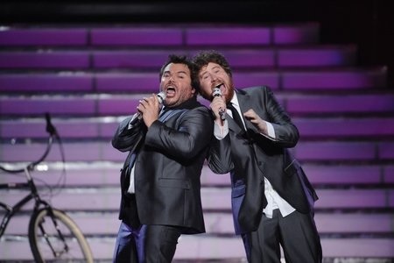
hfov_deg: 5.2
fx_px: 4377
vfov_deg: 3.4
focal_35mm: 400
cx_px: 197
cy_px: 132
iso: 2000
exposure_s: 1/250
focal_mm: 400
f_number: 4
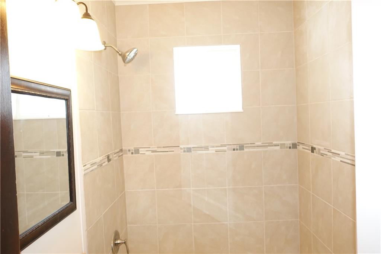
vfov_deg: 53.1
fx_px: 254
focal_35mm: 24
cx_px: 190
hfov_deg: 73.8
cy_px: 127
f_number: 1.8
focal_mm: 8.8
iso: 200
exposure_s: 1/30
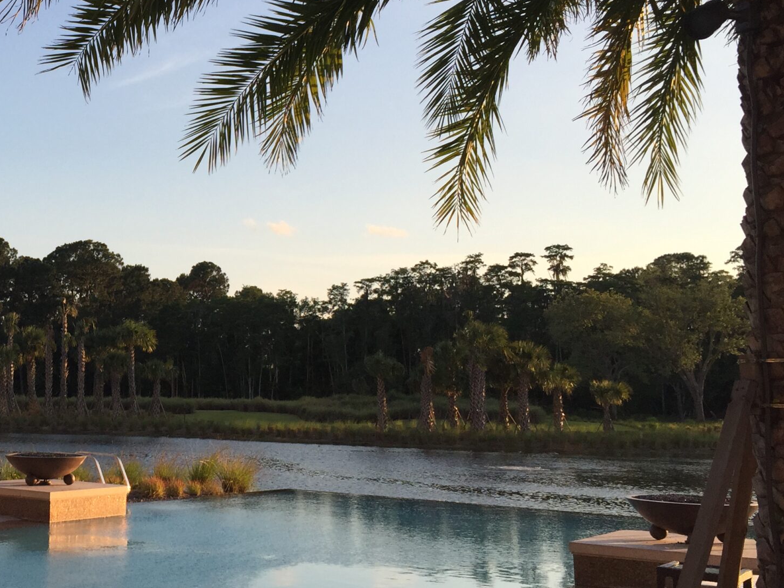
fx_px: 1155
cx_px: 100
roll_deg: -2.3
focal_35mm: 51
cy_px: 235
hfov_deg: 35.6
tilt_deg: +6.0
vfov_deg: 28.5
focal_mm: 4.15
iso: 32
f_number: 2.2
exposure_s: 1/898
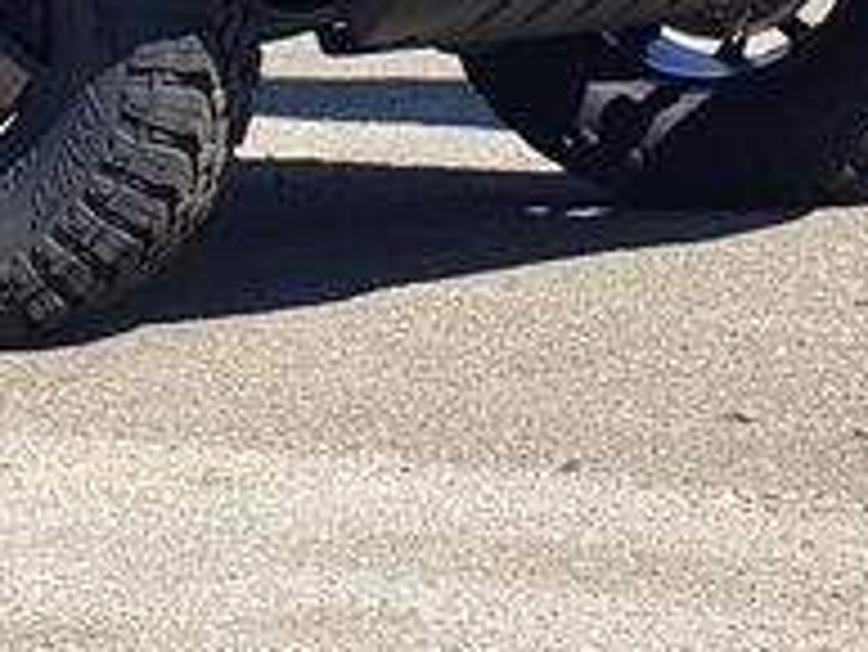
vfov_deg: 15.8
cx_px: -225
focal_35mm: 86
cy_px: -333
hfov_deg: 20.9
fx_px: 2158
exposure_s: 1/794
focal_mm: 4.3
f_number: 2.4
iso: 50
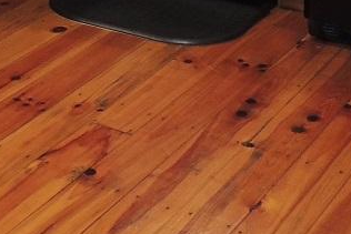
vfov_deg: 11.6
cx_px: -41
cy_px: -241
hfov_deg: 18.5
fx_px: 1034
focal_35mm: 106
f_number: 4.3
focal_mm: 4.9
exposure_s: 1/8
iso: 400
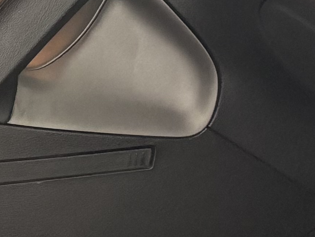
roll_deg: -3.2
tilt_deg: -33.1
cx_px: -164
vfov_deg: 8.6
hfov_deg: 11.0
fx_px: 1566
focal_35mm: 172
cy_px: 194
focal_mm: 5.96
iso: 800
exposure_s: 1/30
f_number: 1.6
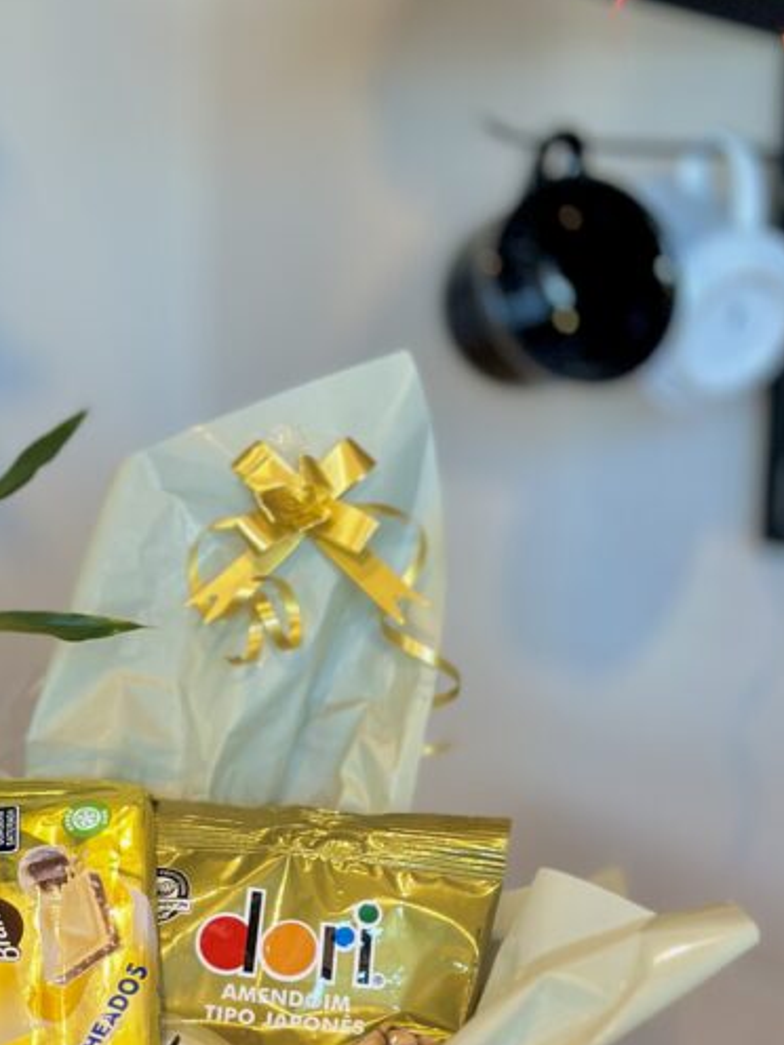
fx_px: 2990
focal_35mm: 99
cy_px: 626
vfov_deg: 19.8
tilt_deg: -10.3
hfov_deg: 14.7
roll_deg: -0.8
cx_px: -4
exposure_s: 1/120
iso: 80
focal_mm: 6.86
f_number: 1.78
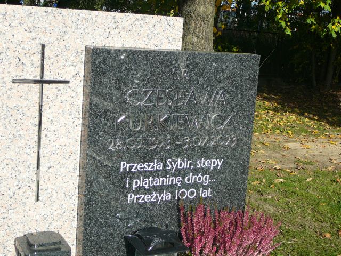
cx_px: 170
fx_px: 581
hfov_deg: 32.7
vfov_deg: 24.8
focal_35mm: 59
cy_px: 128
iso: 80
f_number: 3.5
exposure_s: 1/640
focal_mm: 8.7
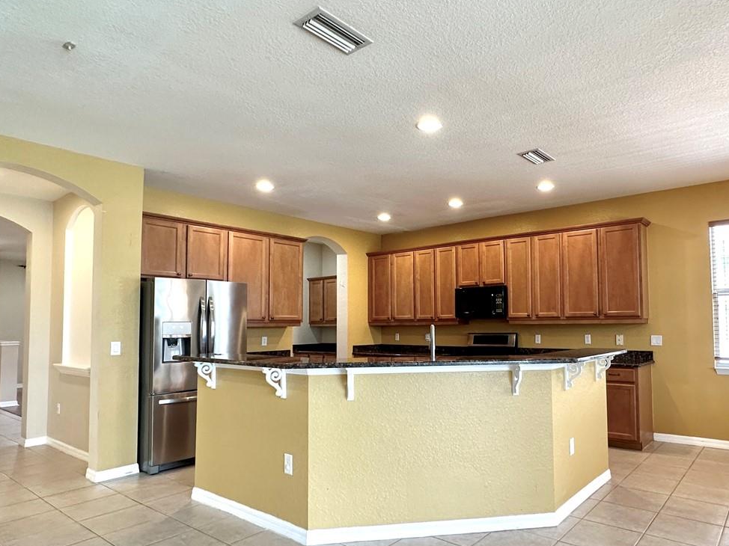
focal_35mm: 23
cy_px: 300
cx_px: 449
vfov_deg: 58.7
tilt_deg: +3.4
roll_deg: +0.7
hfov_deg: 72.9
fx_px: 484
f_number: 2.2
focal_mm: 2.22
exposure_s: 1/60
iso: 160
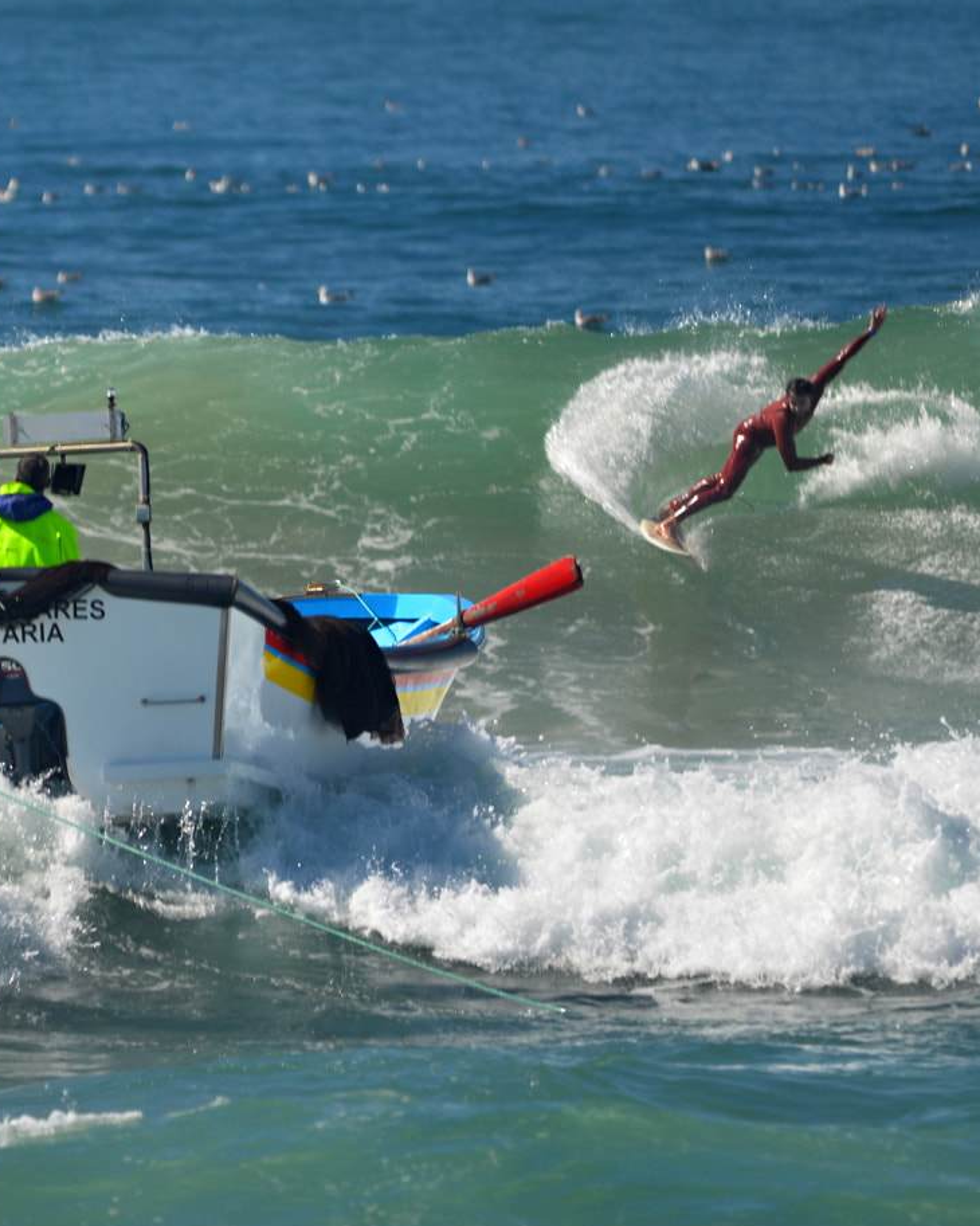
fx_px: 38190
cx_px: 89
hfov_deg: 1.5
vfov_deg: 1.8
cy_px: 402
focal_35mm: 1053
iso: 100
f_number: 6.3
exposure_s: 1/400
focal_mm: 500
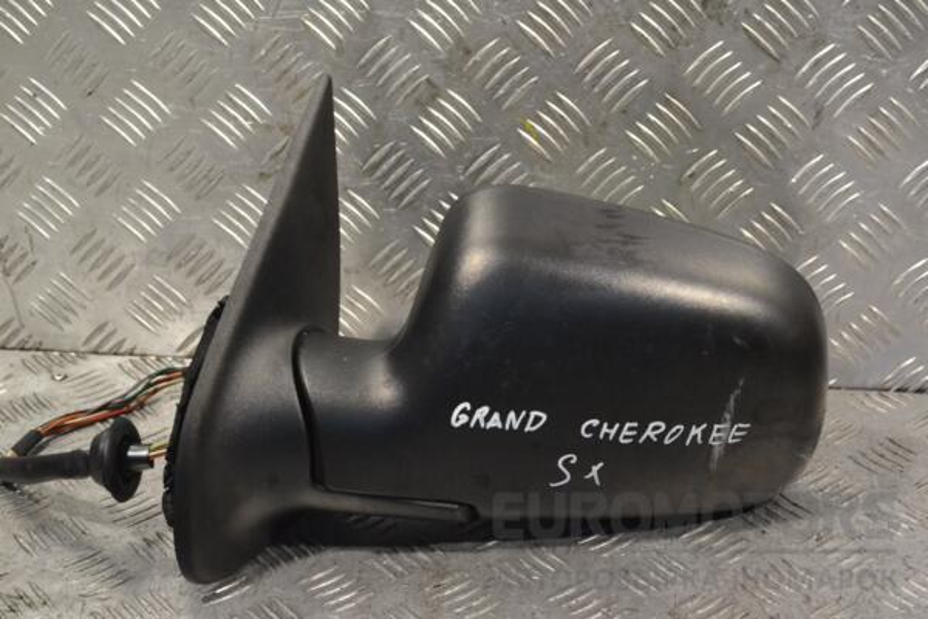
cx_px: 464
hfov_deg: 30.5
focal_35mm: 66
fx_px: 1701
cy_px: 310
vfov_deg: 20.6
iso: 3200
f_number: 8
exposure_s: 1/250
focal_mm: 44
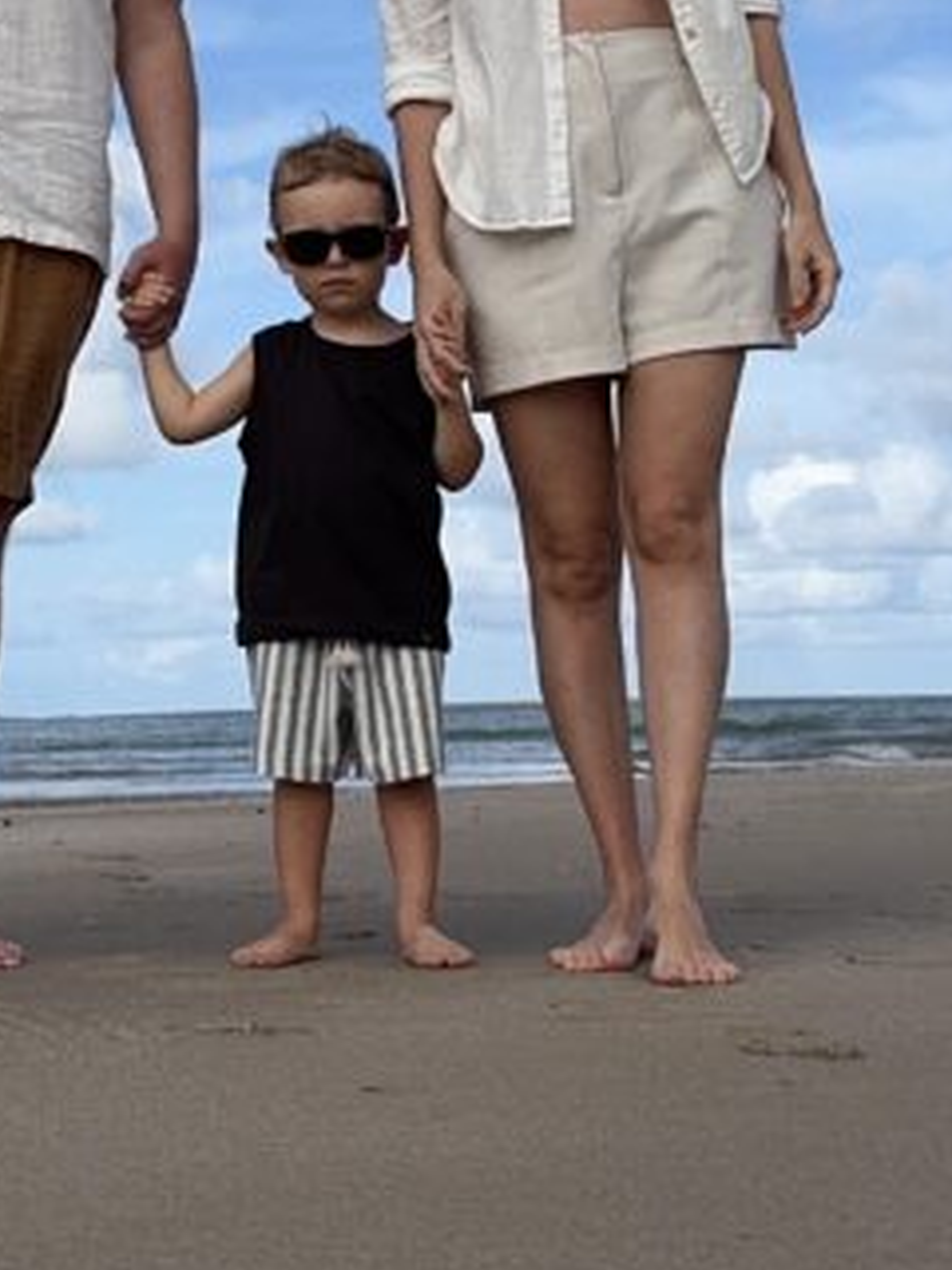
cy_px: 369
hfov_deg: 29.7
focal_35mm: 48
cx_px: 226
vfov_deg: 38.9
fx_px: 1760
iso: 80
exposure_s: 1/7937
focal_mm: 6.76
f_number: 1.78
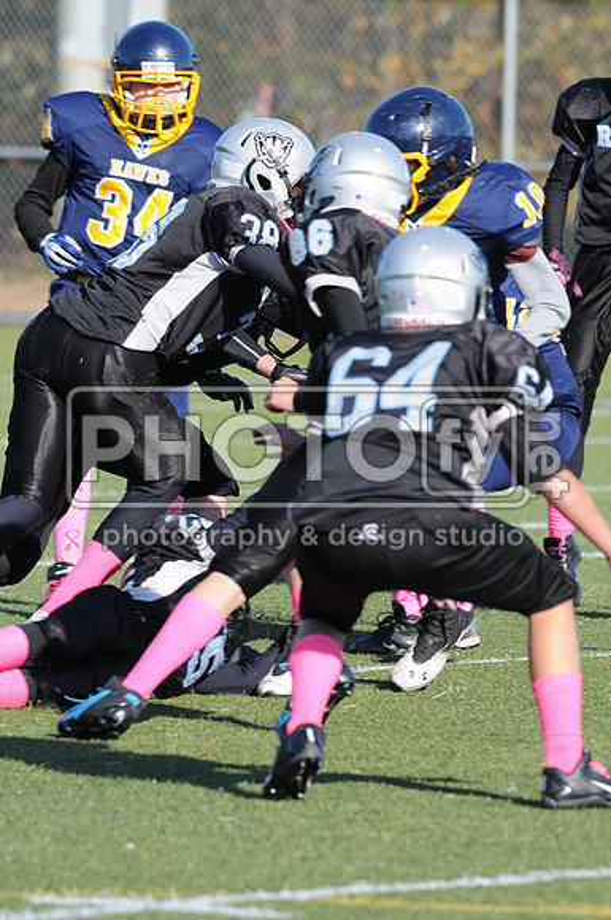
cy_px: 460
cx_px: 306
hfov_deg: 3.0
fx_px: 11490
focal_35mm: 450
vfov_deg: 4.6
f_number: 6.3
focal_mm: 300
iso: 200
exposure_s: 1/500
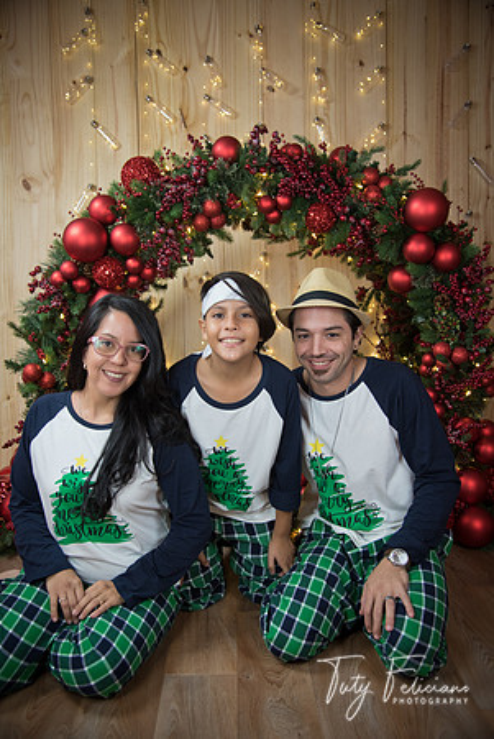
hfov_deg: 42.4
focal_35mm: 31
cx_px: 247
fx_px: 637
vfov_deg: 60.2
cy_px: 370
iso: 1000
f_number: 4
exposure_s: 1/80
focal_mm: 31
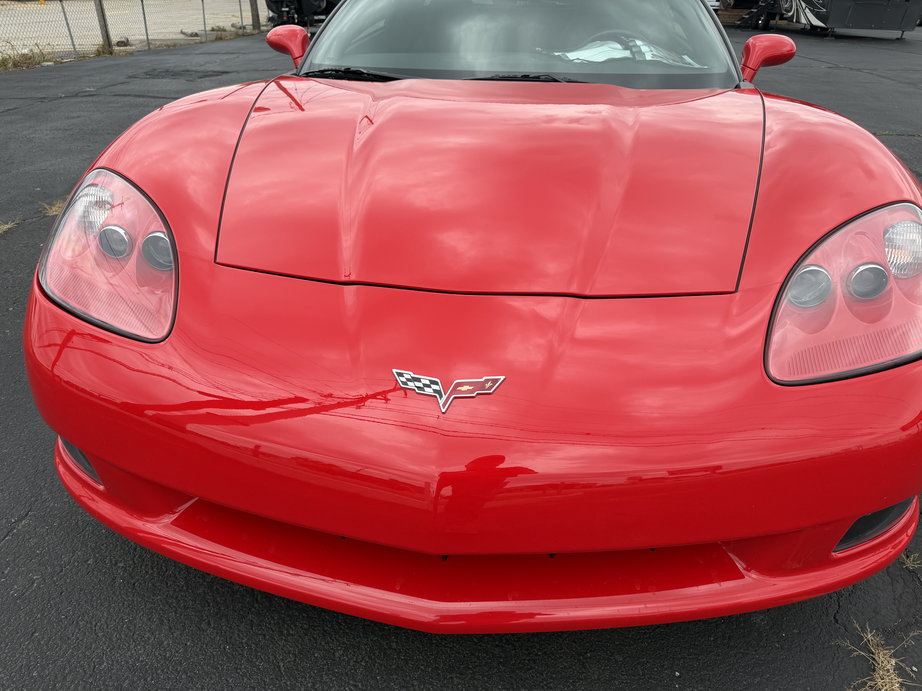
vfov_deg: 56.8
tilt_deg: -29.1
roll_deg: -1.7
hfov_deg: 71.6
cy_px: 346
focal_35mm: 24
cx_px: 461
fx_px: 639
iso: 80
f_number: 1.78
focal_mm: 6.76
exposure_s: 1/1522
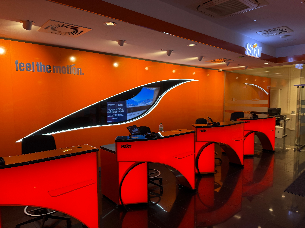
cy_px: 114
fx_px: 211
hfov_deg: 71.6
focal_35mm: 24
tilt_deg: -3.2
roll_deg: -2.5
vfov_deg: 56.8
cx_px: 152
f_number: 1.78
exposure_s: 1/101
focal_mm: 6.76
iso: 160
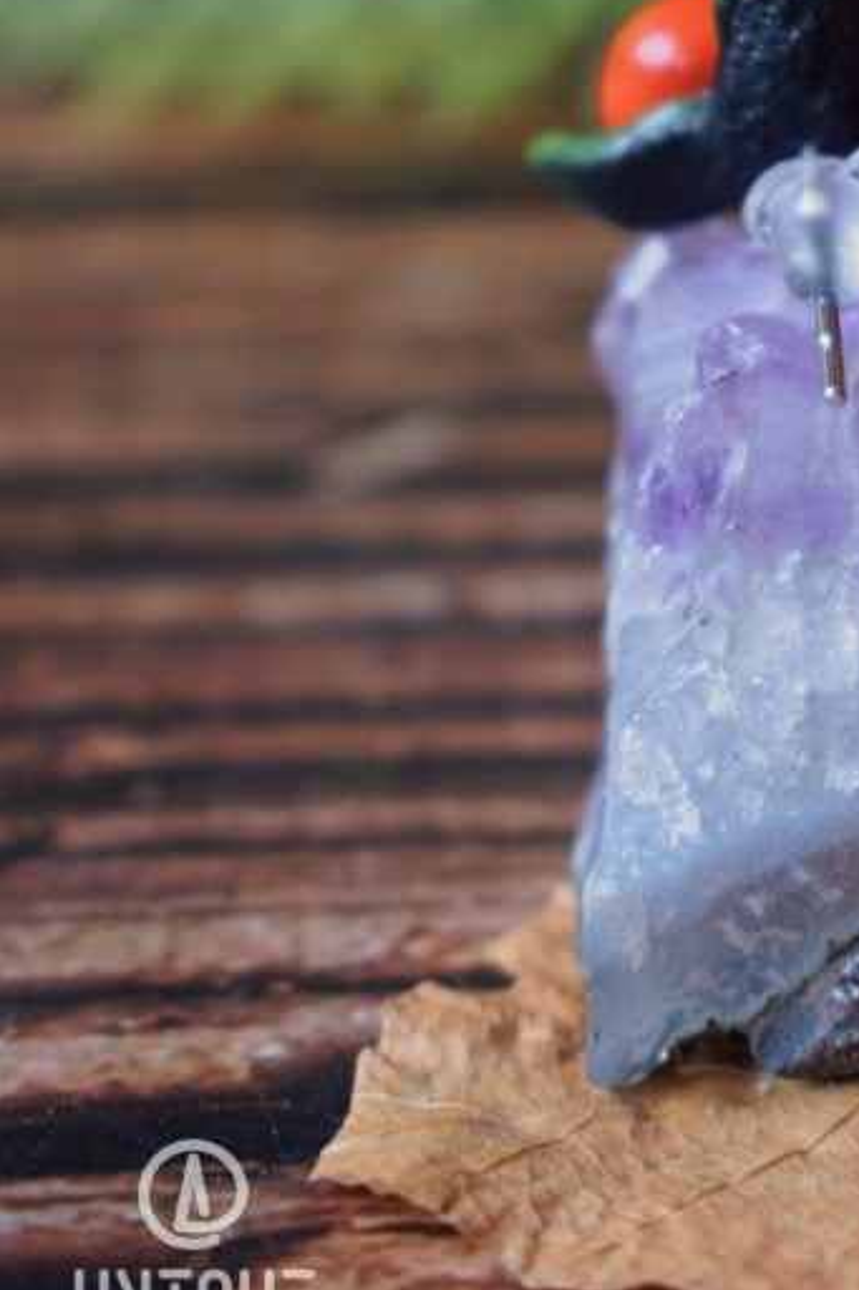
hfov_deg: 10.0
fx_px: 4835
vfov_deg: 15.0
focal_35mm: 135
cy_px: 126
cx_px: 965
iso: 720
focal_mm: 40
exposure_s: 1/60
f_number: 4.8
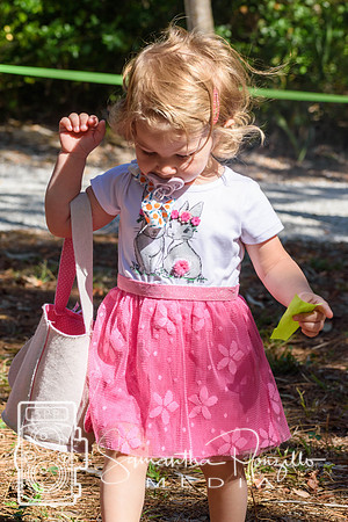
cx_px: 174
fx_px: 2066
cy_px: 261
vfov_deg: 14.4
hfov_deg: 9.6
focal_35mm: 142
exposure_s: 1/800
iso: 200
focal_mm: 95
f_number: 7.1
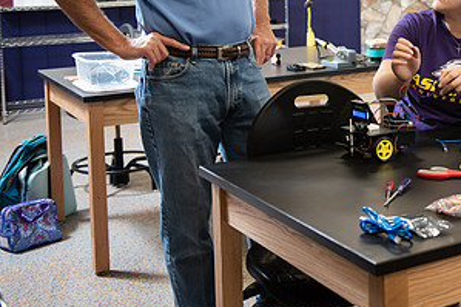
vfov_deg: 19.6
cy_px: 19
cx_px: 419
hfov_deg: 28.5
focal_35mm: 68
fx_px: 870
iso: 800
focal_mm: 35
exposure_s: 1/200
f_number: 3.2
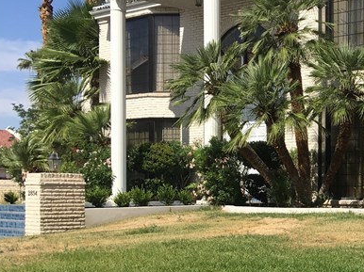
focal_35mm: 77
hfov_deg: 22.7
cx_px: 472
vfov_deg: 19.0
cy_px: 201
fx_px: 809
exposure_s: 1/1789
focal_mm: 4.15
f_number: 2.2
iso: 25
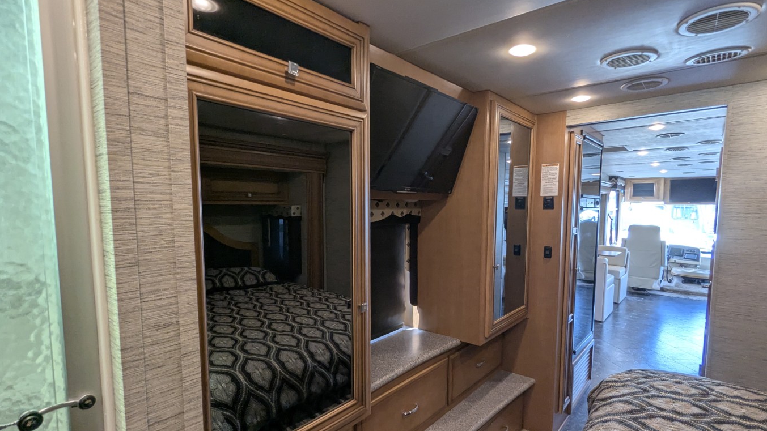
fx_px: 366
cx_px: 394
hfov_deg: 92.6
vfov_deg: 60.8
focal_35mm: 18
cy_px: 240
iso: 112
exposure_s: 1/69.8
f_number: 2.2
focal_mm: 2.35
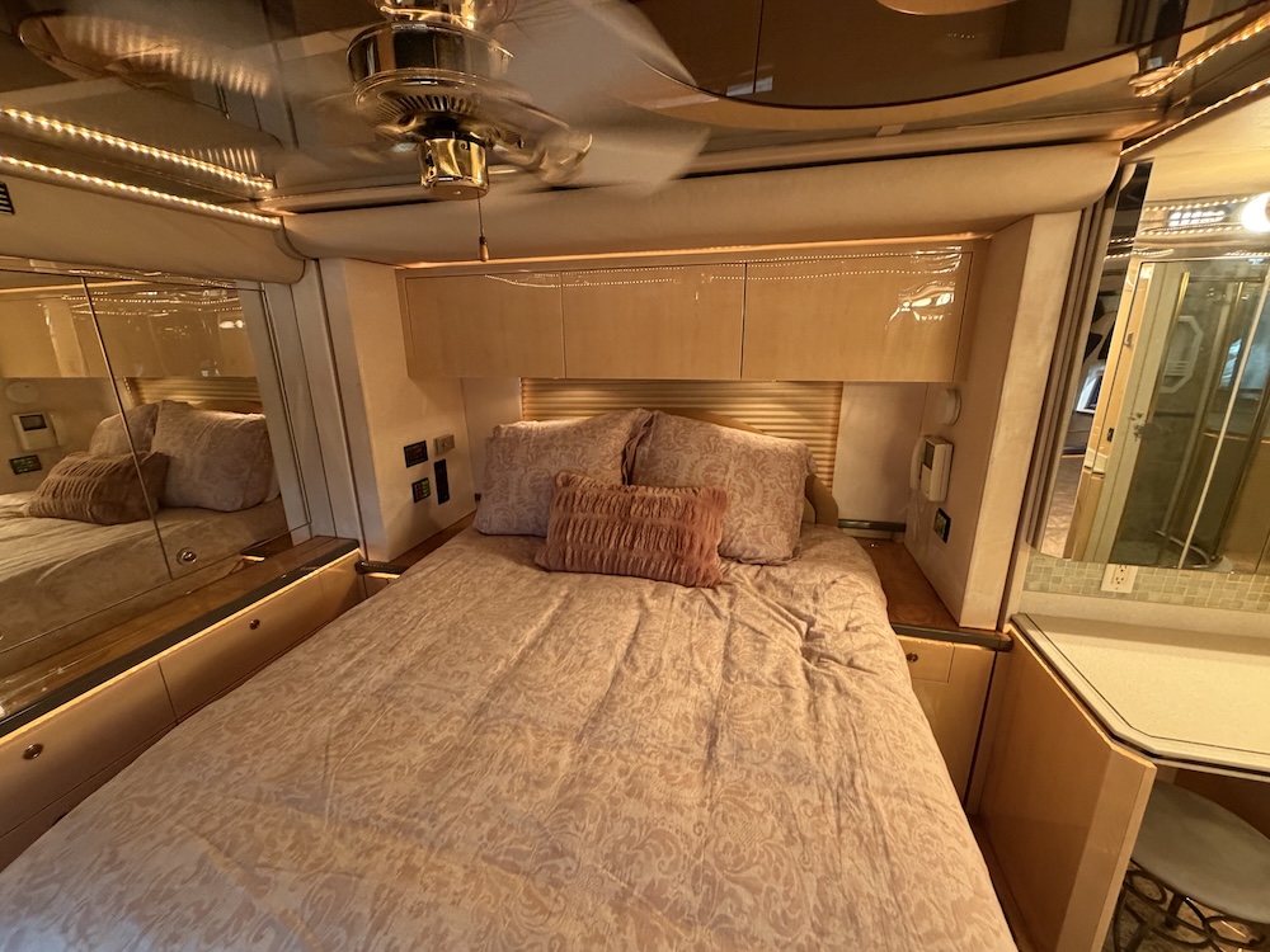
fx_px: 514
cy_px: 476
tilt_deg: -14.0
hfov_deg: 102.1
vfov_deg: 85.7
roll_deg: +0.5
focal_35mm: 14
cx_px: 635
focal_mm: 2.22
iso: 400
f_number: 2.2
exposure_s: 1/41
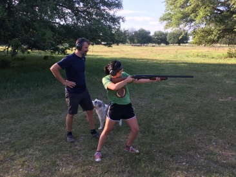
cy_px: 88
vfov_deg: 48.2
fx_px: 198
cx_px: 118
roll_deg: +0.2
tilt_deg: -12.0
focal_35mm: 29
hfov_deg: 61.7
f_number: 2.2
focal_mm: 4.15
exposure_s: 1/206
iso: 25
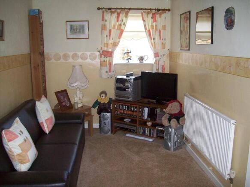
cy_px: 94
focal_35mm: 36
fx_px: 260
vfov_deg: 39.6
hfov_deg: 51.4
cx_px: 125
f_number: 2.7
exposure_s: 1/64
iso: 200
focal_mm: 6
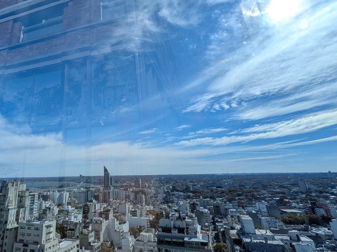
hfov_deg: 68.9
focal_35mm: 24
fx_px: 234
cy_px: 75
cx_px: 104
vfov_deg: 55.1
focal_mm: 1.83
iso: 51
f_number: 2.2
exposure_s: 1/8772
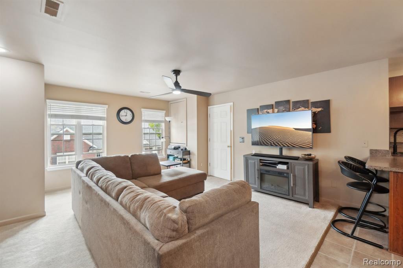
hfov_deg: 100.4
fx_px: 168
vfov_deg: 77.3
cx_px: 202
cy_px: 134
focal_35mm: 15
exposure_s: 1/30
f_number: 8
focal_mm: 10
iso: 1600
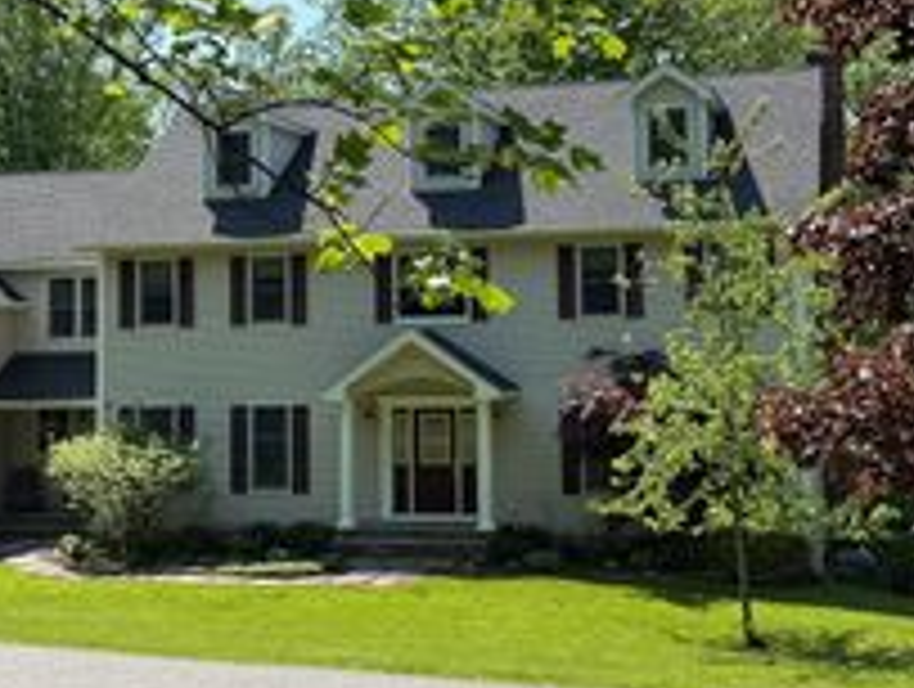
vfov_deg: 24.8
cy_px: 223
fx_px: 1561
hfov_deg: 32.6
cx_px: 459
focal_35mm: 59
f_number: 1.78
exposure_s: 1/3759
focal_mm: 6.76
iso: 80
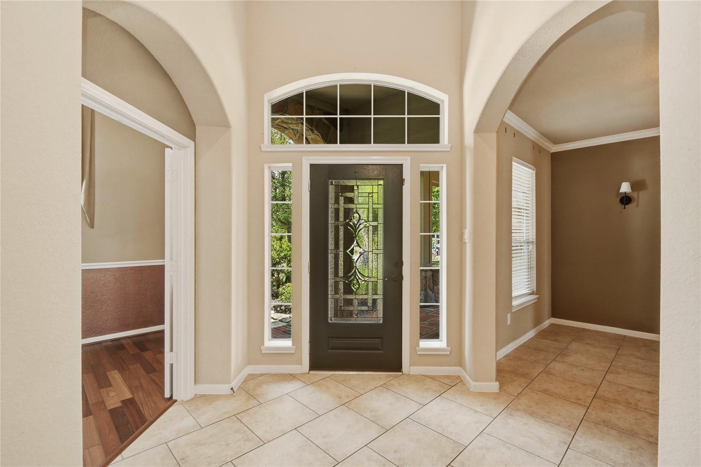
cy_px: 234
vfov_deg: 73.7
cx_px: 350
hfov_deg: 96.7
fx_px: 312
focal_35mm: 16
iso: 320
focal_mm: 16
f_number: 8
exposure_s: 1/6
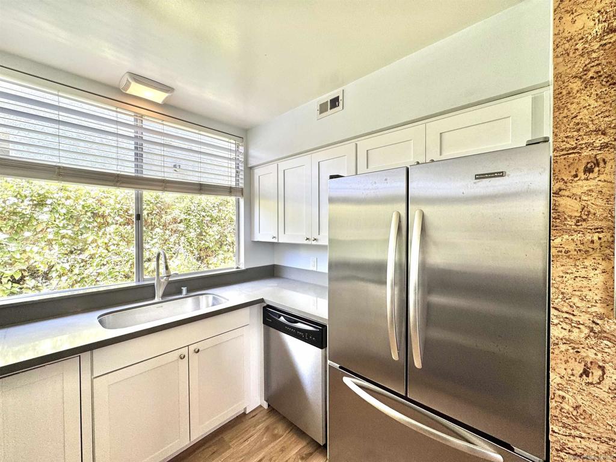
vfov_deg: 85.7
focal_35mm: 14
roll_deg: +0.7
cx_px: 308
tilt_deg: -1.4
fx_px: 249
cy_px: 231
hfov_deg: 102.1
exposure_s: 1/120
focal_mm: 2.22
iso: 80
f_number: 2.2
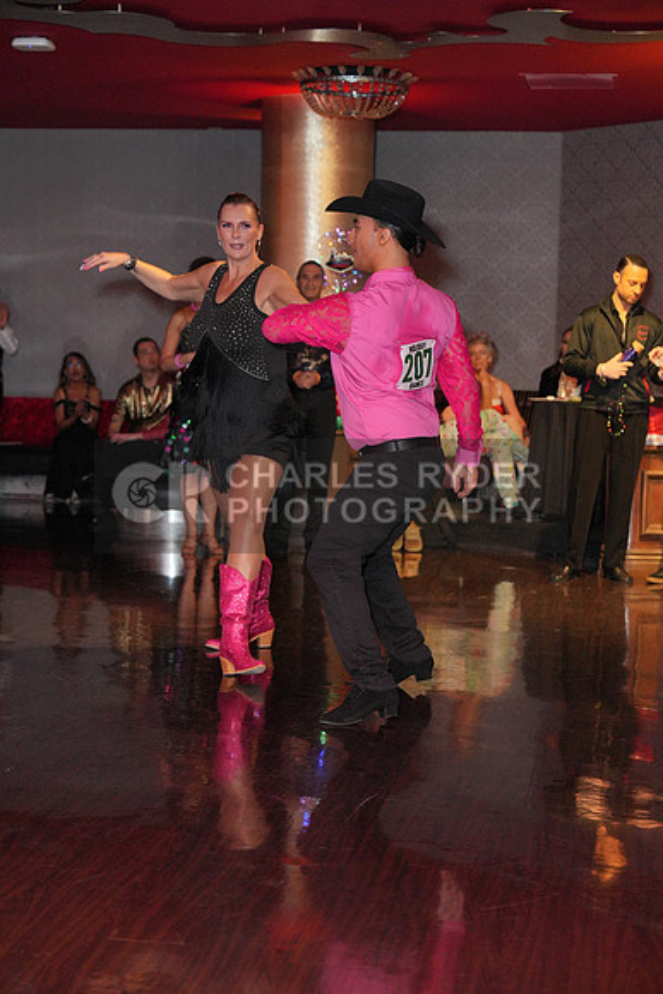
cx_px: 332
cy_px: 497
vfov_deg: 28.8
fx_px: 1932
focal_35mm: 70
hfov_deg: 19.5
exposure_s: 1/250
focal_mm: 70
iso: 4000
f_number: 4
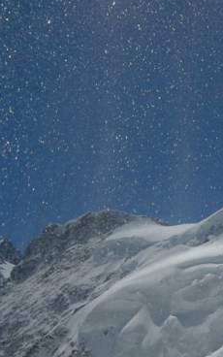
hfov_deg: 17.7
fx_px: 690
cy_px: 232
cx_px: 242
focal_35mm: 71
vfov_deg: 28.8
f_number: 4.7
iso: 50
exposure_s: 1/2000
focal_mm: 5.6
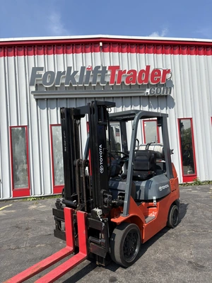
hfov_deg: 53.1
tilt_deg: +3.2
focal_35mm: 26
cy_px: 142
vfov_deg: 67.3
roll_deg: +3.6
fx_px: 212
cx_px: 106
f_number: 1.6
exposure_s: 1/2865
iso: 50
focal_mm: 5.96
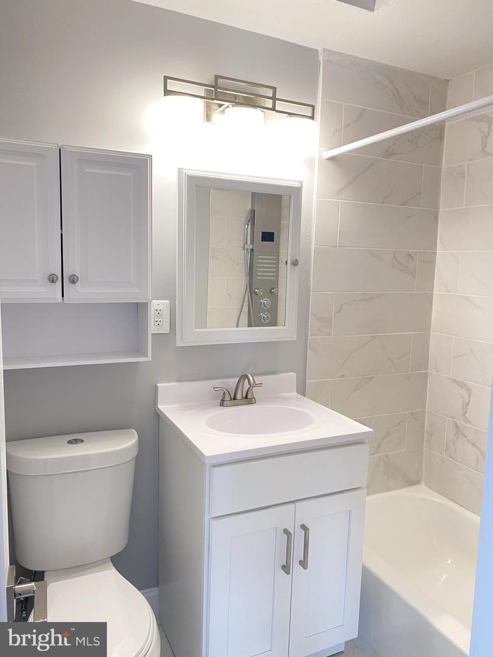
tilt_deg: -7.1
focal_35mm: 26
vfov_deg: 67.3
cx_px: 246
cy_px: 328
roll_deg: -0.5
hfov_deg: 53.1
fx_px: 494
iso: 100
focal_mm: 4.25
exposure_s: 1/60
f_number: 1.8
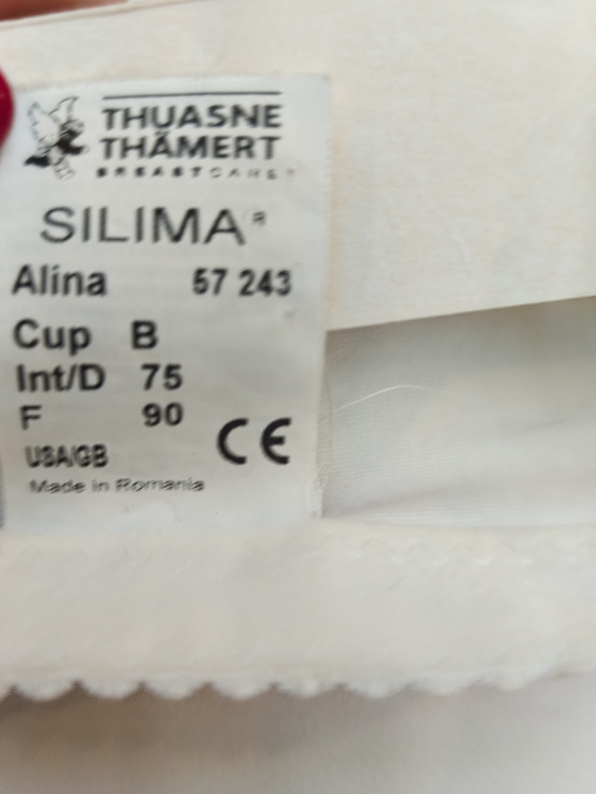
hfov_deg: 44.2
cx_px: 298
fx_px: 735
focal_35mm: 32
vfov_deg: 56.8
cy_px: 397
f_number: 1.65
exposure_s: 1/30
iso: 160
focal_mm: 6.14
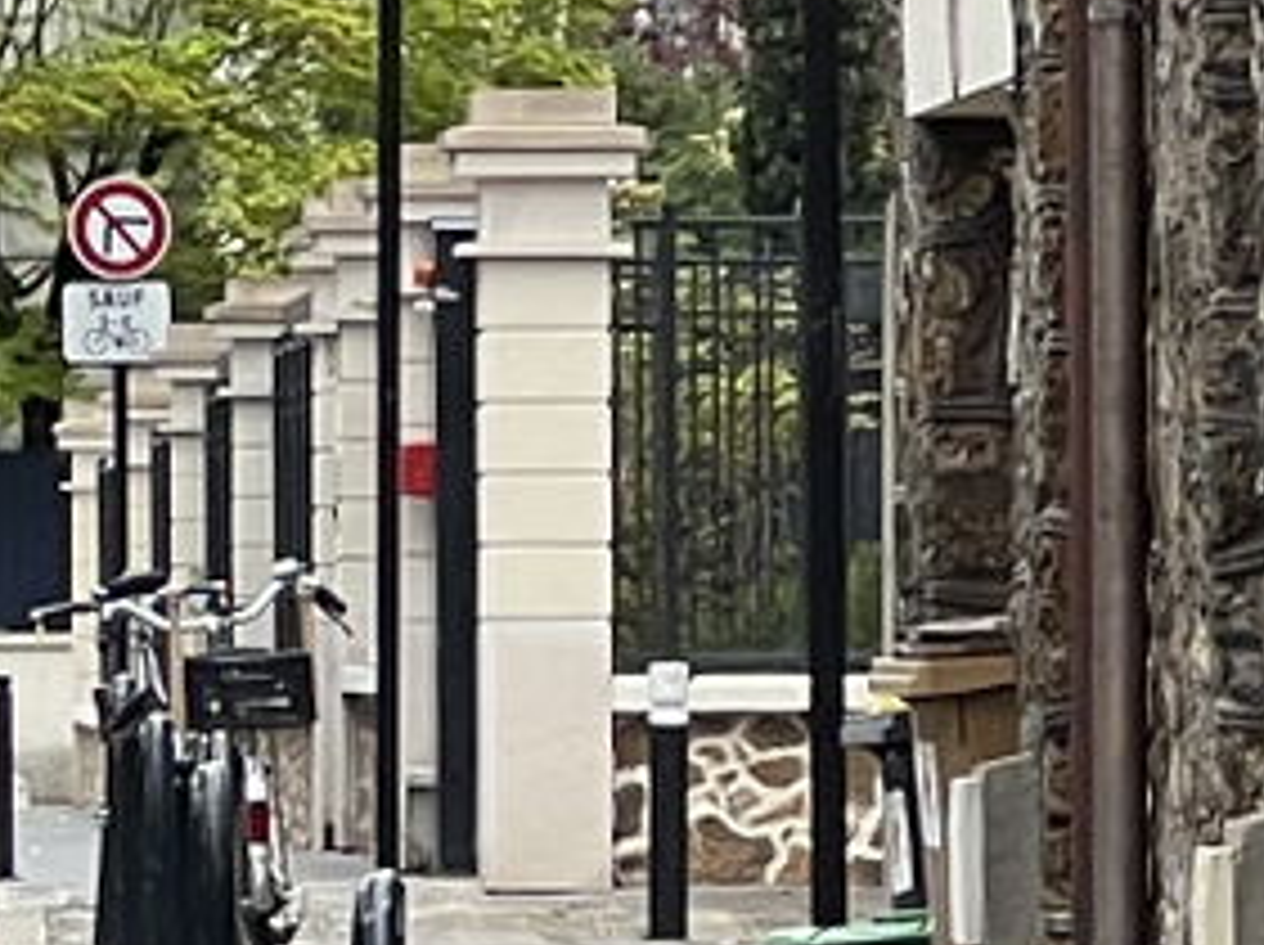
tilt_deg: +0.3
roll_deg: +0.7
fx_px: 19219
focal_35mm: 527
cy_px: 864
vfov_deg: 2.8
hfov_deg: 3.7
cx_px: -1277
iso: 64
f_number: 2.8
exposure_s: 1/99
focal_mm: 9
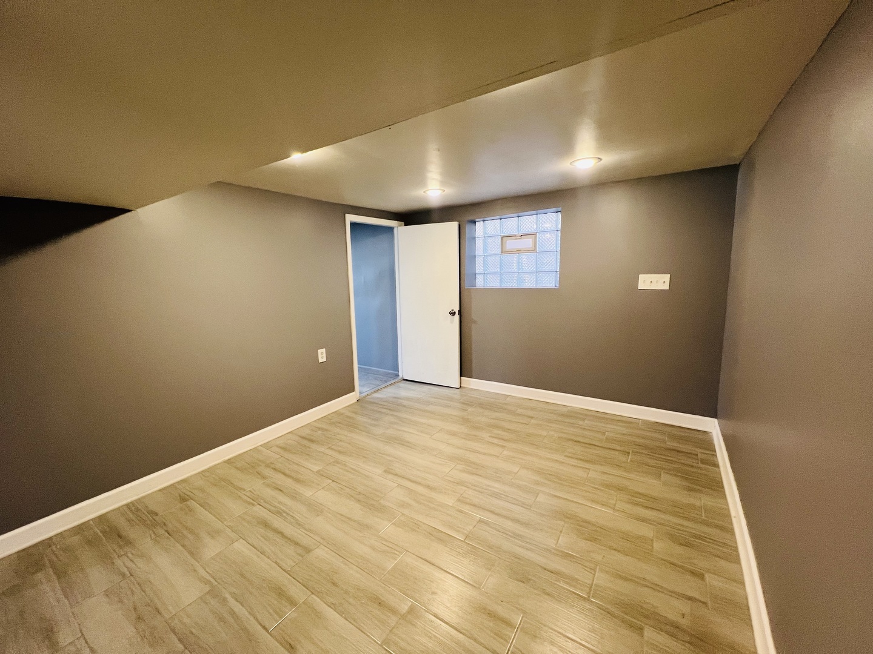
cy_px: 327
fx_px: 328
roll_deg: +2.4
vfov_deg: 89.9
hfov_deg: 106.2
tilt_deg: -10.2
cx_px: 436
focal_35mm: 13
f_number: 1.8
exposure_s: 1/60
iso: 200
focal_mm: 1.57
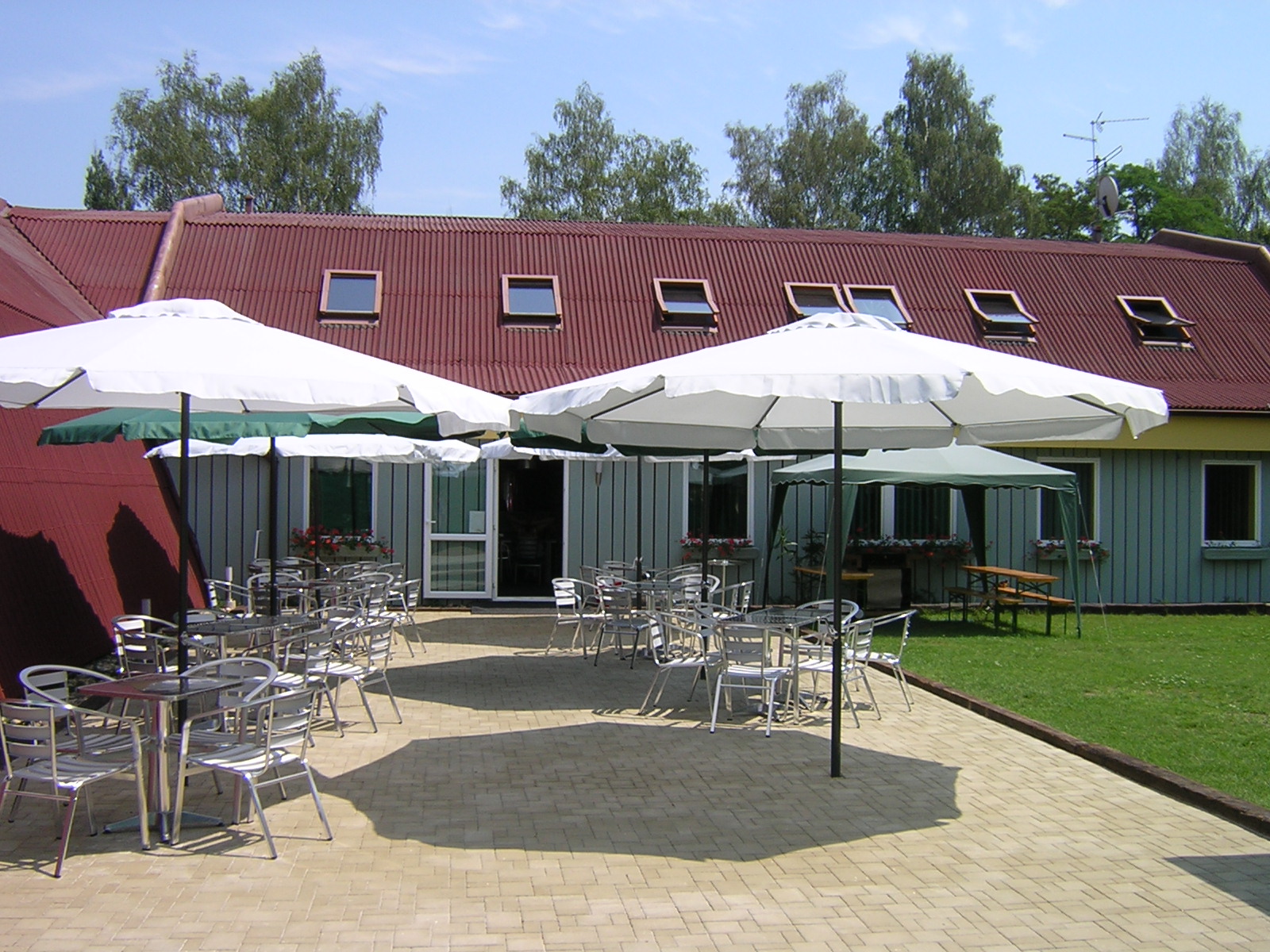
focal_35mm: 36
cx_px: 635
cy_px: 476
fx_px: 1321
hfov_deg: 51.4
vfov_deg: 39.7
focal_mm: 4.7
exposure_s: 1/359
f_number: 5.2
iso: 100
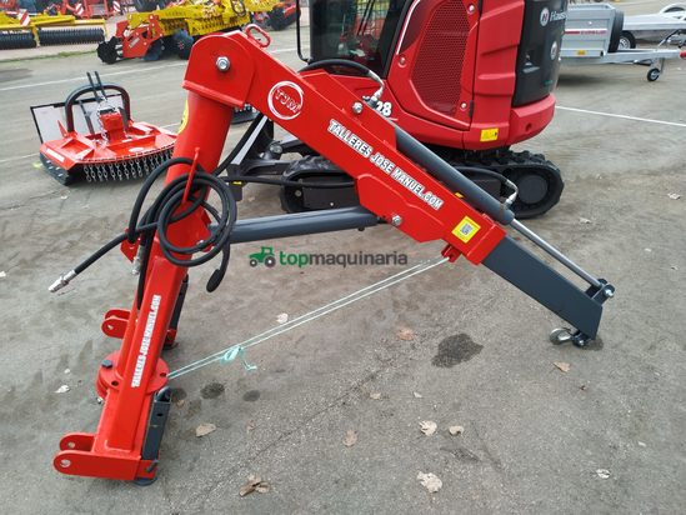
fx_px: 476
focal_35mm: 24
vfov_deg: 56.8
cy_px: 258
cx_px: 343
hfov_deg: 71.6
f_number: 1.9
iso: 100
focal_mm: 3.94
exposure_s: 1/222
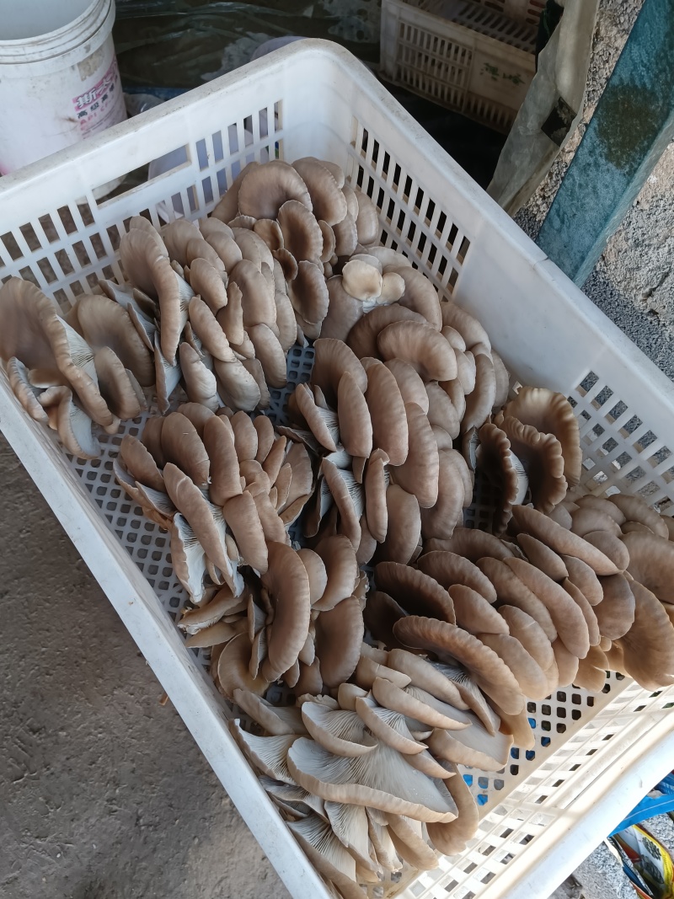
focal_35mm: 27
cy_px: 450
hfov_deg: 51.3
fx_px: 701
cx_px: 337
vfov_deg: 65.3
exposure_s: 1/50
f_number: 1.9
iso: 301
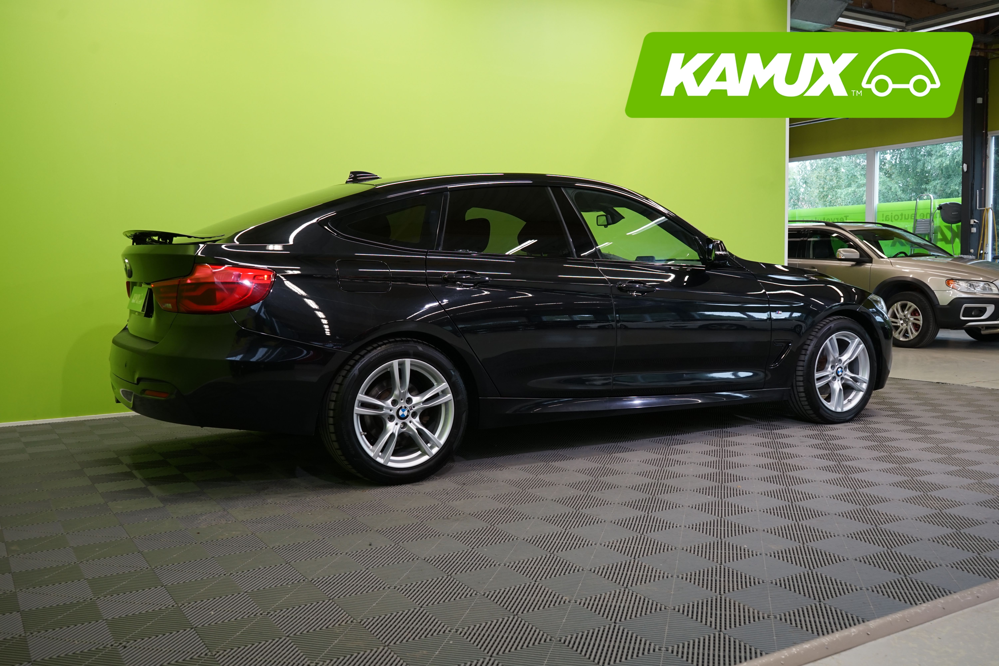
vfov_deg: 41.1
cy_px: 333
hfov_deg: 58.7
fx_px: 888
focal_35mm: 32
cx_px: 500
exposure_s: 1/30
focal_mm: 32
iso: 640
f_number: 6.3
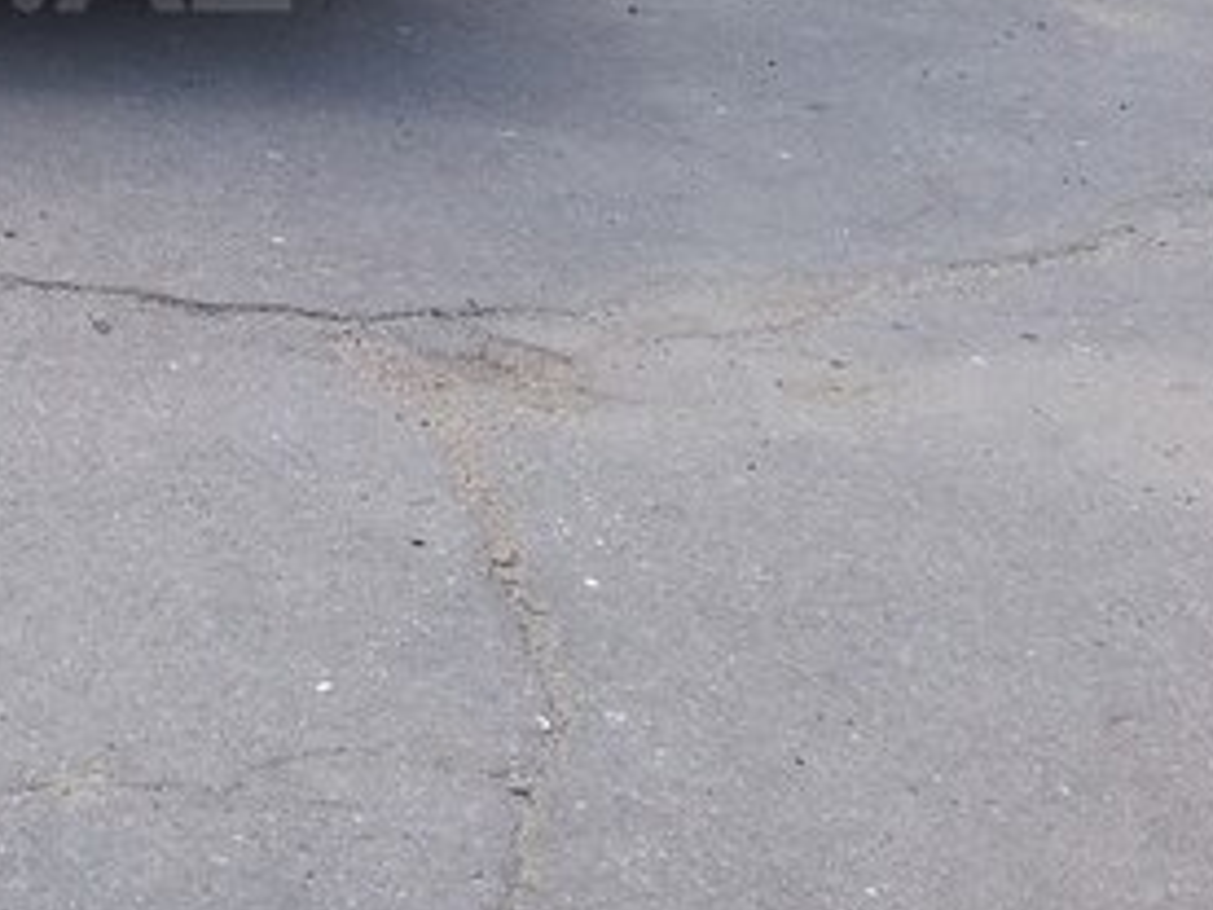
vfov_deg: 19.2
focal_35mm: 74
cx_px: -158
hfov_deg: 24.4
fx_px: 2593
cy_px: -55
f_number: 2.2
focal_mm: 3.3
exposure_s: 1/313
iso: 50
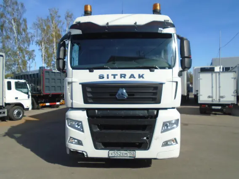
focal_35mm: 26
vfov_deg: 53.1
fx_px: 180
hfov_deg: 67.3
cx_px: 120
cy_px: 90
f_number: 8
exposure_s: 1/200
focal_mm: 4.6
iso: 100
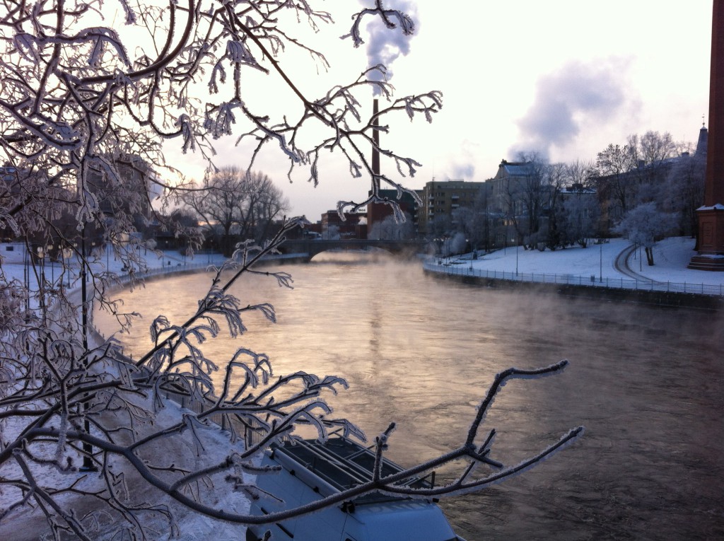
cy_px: 270
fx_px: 731
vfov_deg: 40.6
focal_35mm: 35
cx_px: 362
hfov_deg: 52.7
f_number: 2.8
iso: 80
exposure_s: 1/269
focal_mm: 3.85
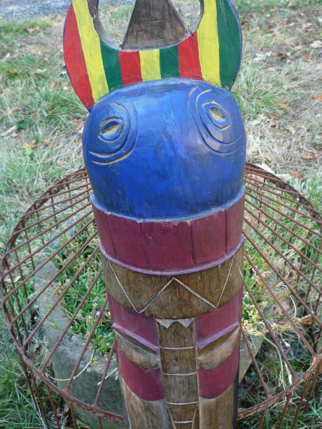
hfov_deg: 40.7
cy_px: 194
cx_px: 169
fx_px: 434
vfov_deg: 52.6
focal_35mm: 35
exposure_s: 1/40
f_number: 3.3
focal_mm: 5.2
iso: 100
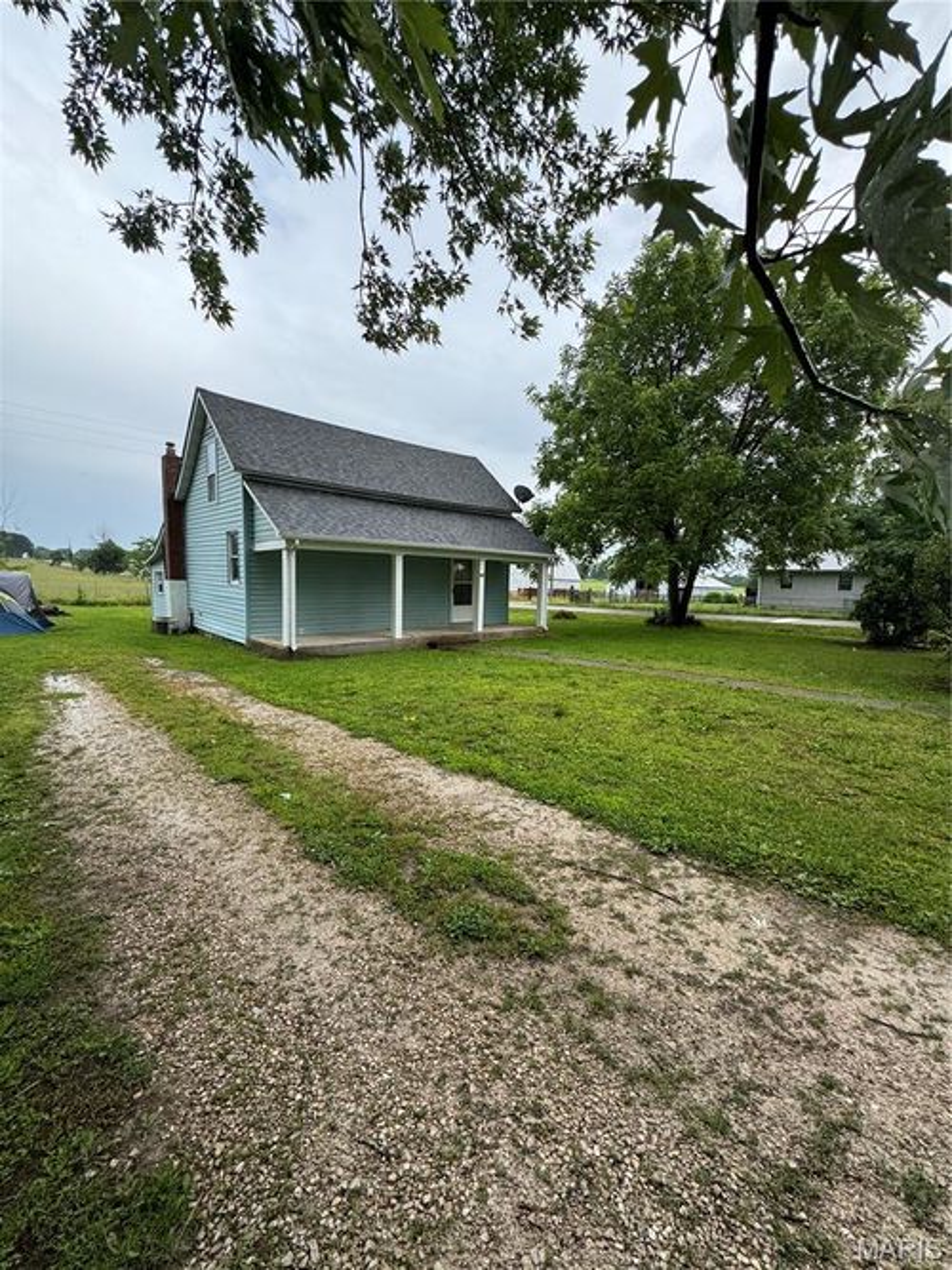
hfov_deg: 85.7
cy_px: 635
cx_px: 476
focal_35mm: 14
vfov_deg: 102.1
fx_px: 514
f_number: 2.2
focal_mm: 2.22
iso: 40
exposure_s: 1/529
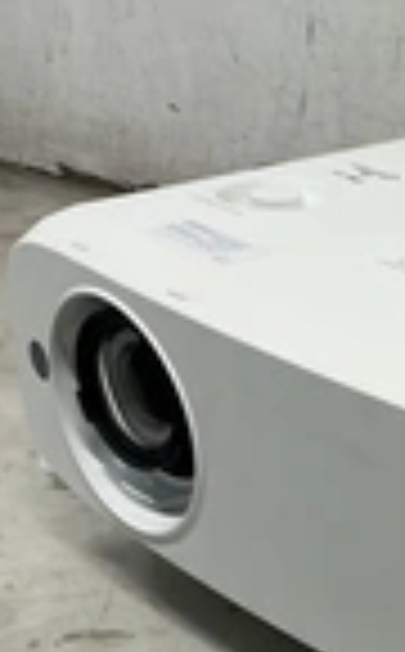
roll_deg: -4.6
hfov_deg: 15.1
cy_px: 567
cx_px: 540
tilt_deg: -26.3
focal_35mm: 82
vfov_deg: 24.6
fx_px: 1455
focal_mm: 3
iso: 25
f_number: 1.8
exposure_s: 1/120
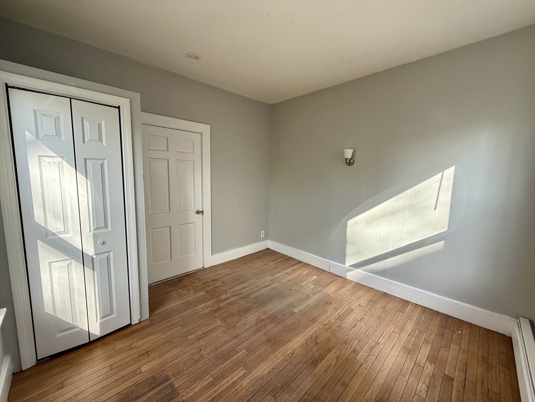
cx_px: 268
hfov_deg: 102.1
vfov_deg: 85.7
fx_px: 216
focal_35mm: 14
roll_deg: -1.1
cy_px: 201
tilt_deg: -6.0
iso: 64
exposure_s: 1/114
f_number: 2.2
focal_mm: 2.22
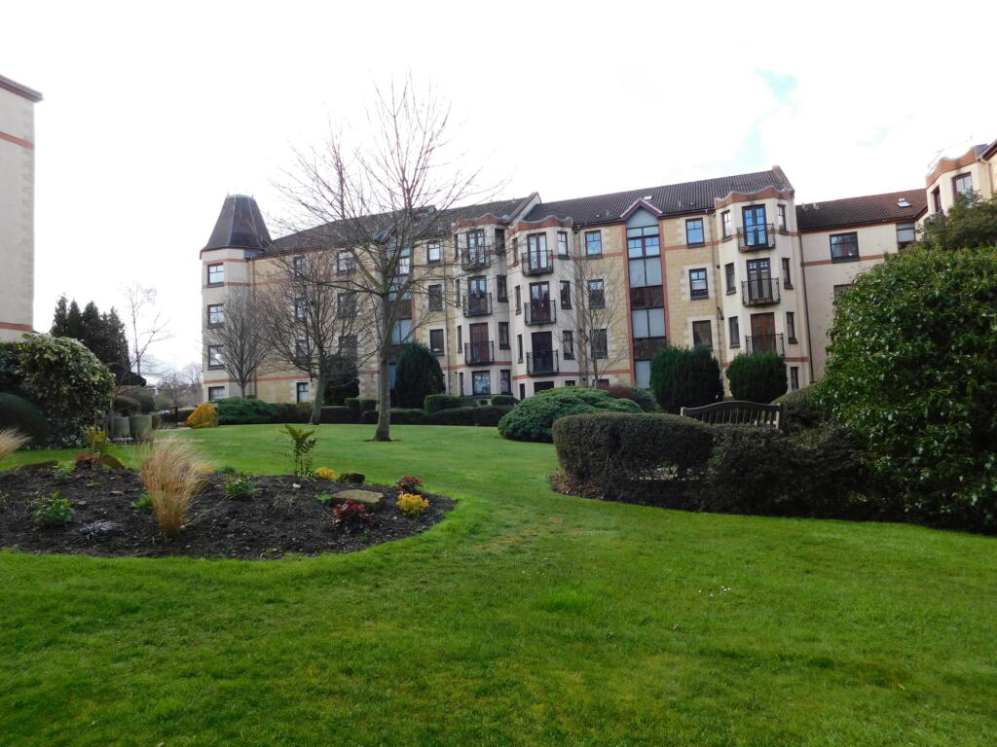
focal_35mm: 23
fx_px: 662
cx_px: 498
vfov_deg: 58.9
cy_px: 374
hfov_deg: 73.9
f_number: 3
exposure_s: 1/400
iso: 125
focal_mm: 4
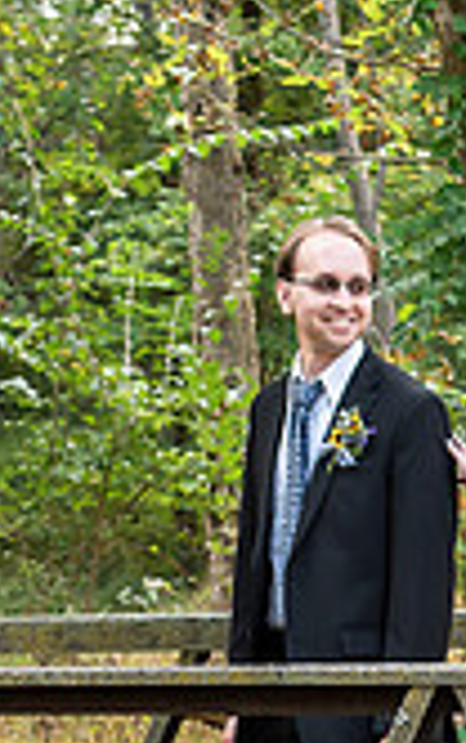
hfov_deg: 8.2
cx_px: 385
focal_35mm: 160
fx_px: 3246
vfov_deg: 13.0
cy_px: 660
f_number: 4
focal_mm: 45
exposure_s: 1/400
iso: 400
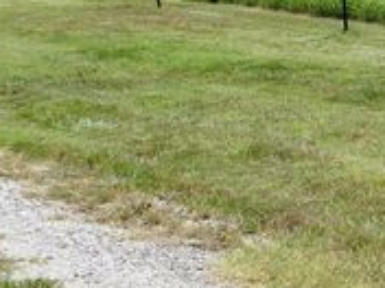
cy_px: 40
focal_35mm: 139
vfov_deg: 10.6
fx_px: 1546
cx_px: 490
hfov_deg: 13.7
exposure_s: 1/250
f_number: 8
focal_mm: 8.8
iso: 80
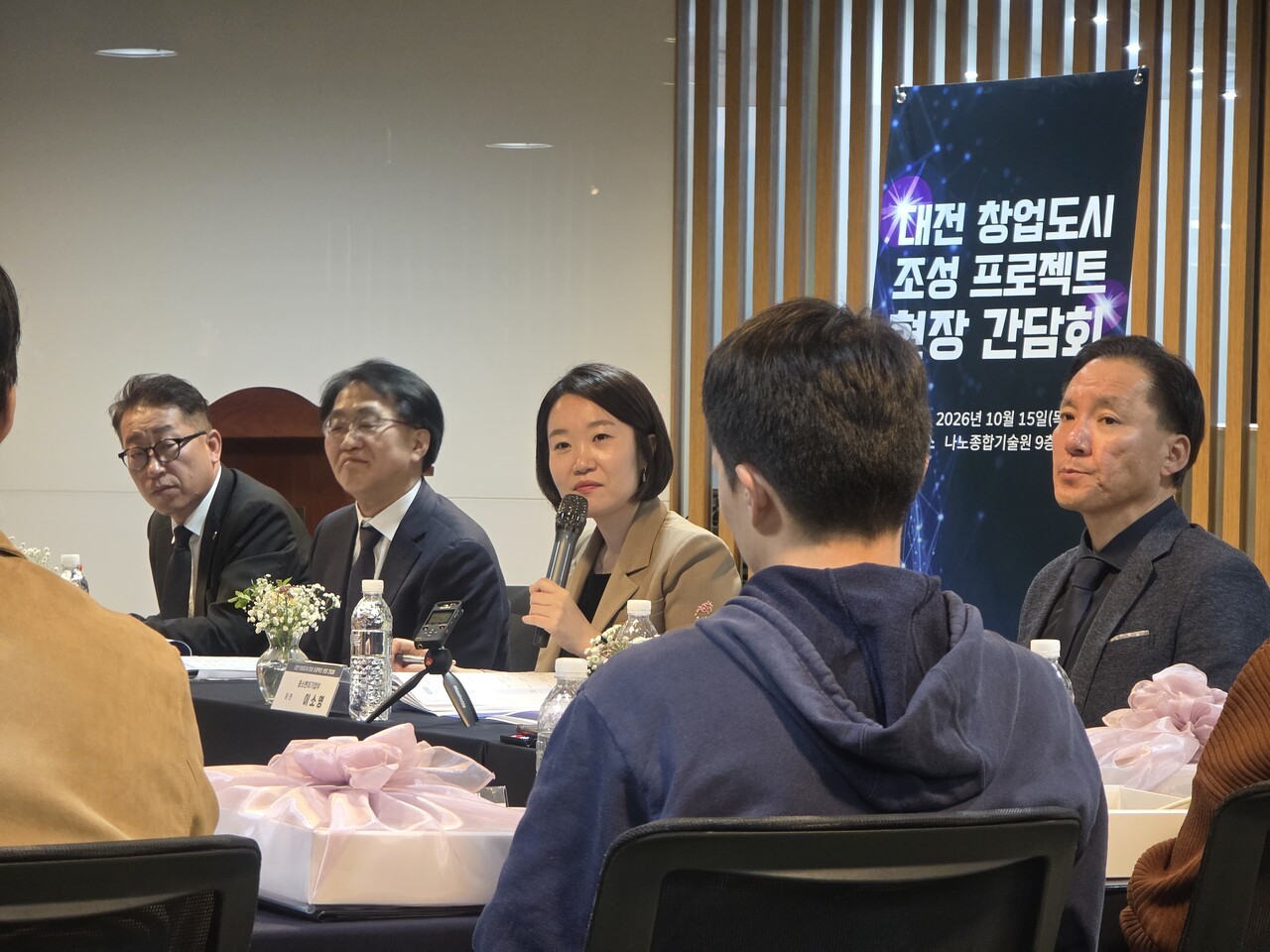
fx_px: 4219
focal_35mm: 115
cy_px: 476
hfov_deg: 17.1
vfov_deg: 12.9
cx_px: 635
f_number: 3.4
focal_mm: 18.6
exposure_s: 1/60
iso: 800
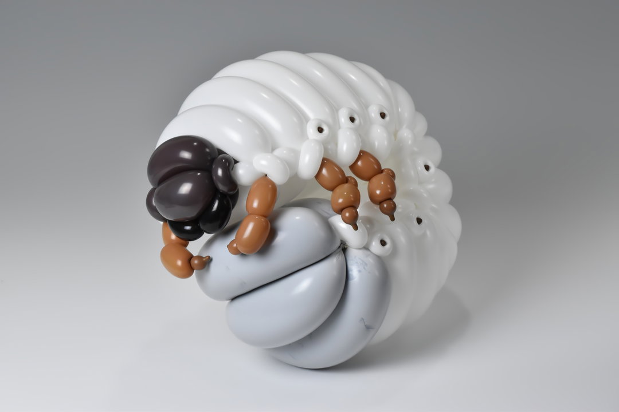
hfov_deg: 16.1
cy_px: 206
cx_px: 310
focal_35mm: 128
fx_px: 2192
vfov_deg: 10.8
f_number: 11
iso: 1600
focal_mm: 85
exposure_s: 1/50
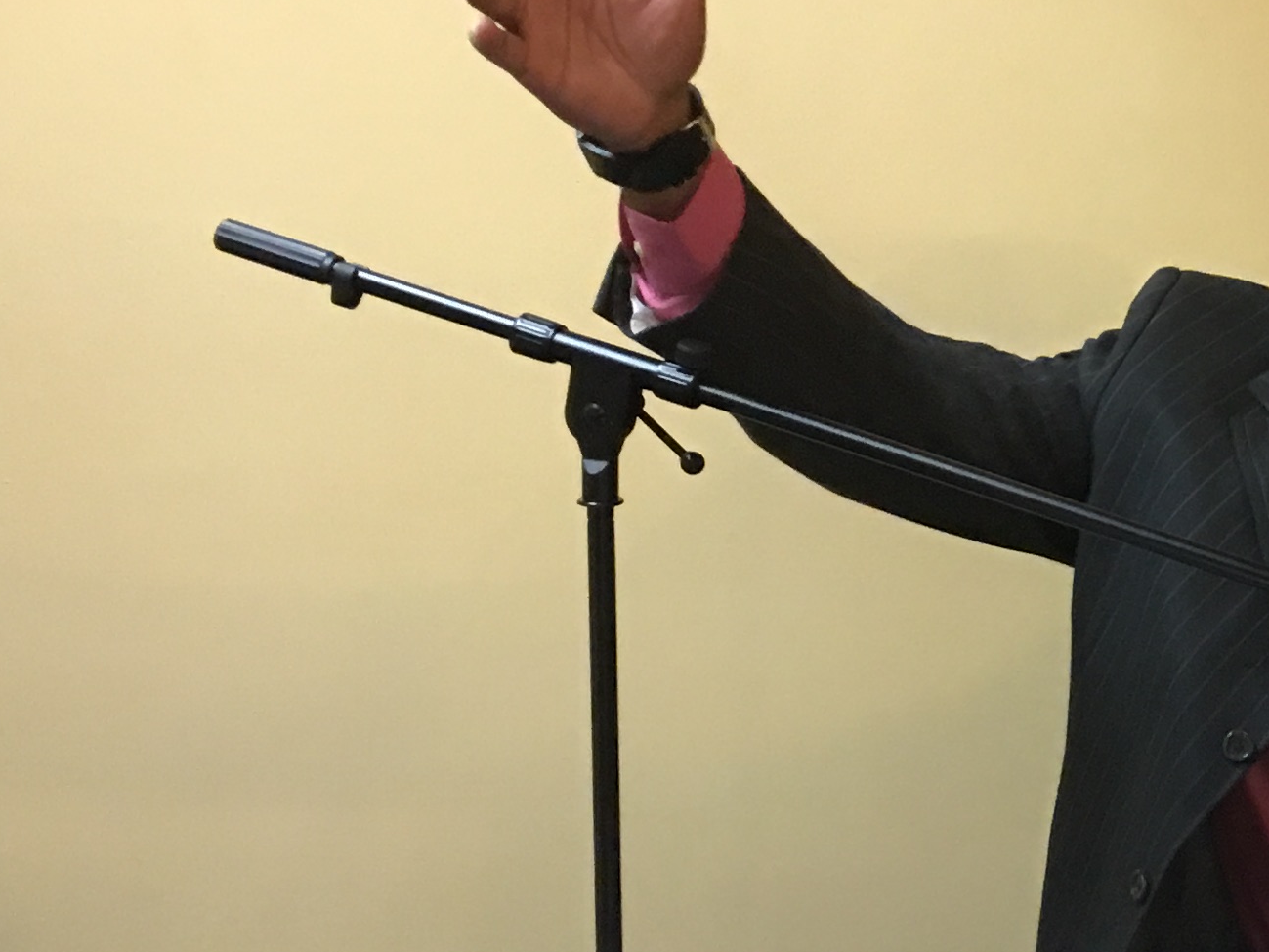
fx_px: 3299
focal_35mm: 90
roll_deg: -0.2
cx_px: 1744
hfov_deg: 19.7
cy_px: 427
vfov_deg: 16.4
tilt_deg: -7.6
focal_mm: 4.15
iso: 80
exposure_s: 1/15
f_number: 2.2
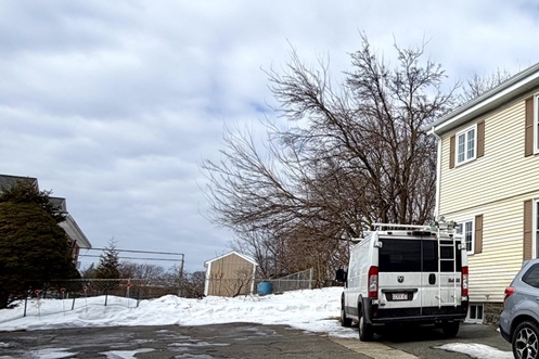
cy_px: 238
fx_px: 449
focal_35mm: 30
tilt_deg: +8.5
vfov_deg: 43.0
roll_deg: -0.2
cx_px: 553
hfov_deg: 49.1
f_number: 2.2
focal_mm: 2.22
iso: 20
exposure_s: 1/1125
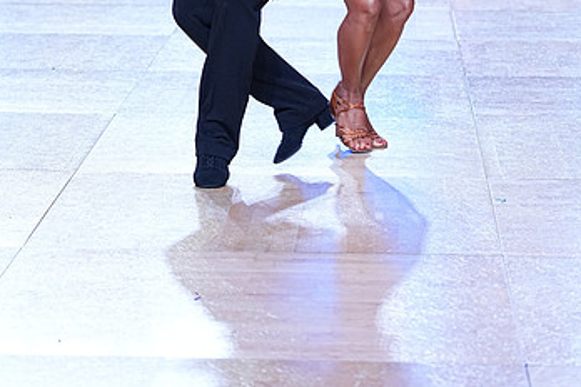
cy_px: -95
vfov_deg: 8.5
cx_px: 271
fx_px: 2582
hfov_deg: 12.8
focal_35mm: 160
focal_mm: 96
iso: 1600
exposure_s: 1/500
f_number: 4
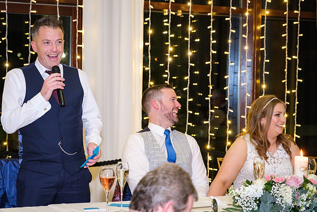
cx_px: 144
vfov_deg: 14.5
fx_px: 828
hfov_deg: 21.7
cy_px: 116
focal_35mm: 94
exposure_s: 1/160
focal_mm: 55
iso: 1600
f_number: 2.8
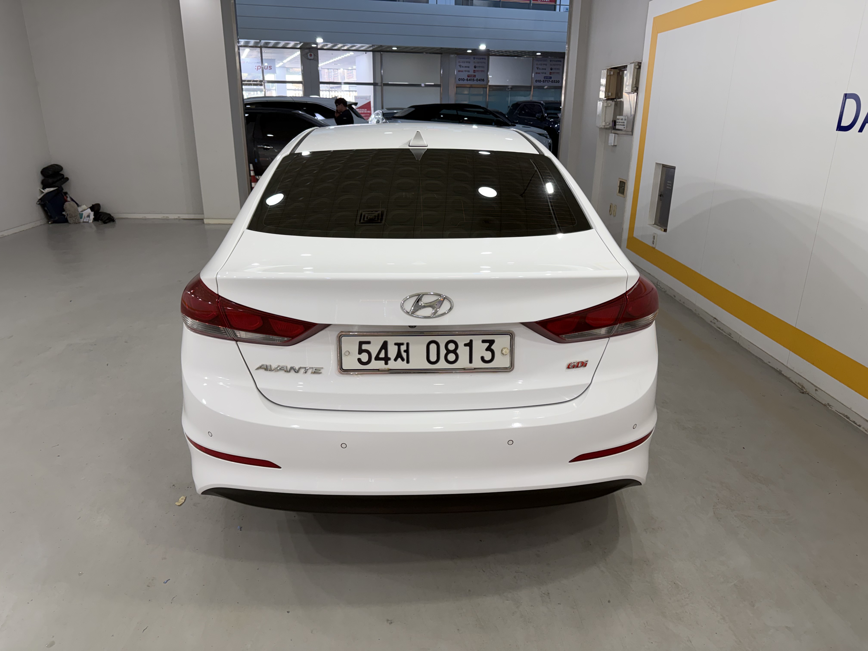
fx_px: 602
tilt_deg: -19.2
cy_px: 326
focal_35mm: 24
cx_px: 434
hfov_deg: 71.6
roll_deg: -1.2
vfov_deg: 56.8
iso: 80
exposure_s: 1/120
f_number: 1.78
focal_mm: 6.76
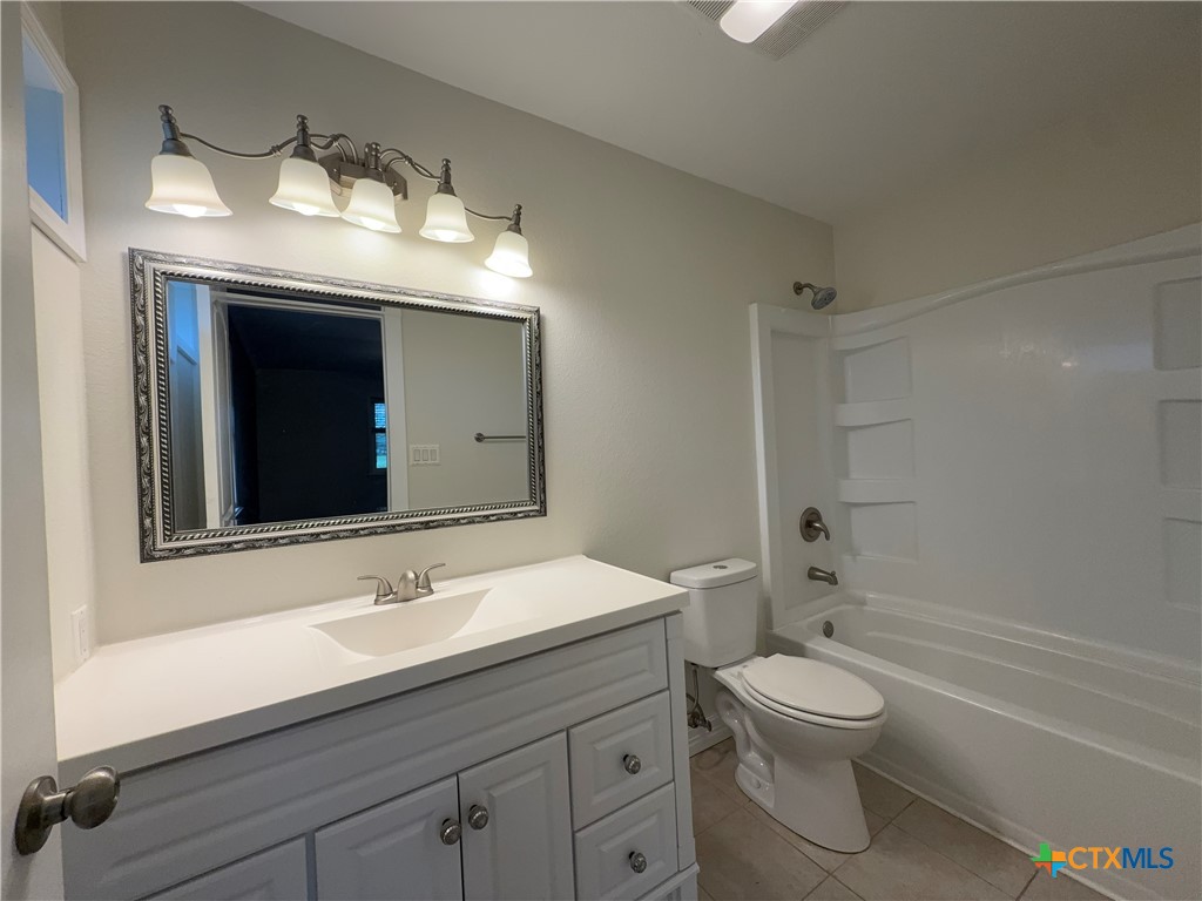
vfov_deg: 85.7
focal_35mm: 14
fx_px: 486
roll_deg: +2.6
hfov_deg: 102.1
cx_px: 601
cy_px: 450
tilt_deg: -0.5
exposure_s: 1/120
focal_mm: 2.22
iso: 80
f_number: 2.2
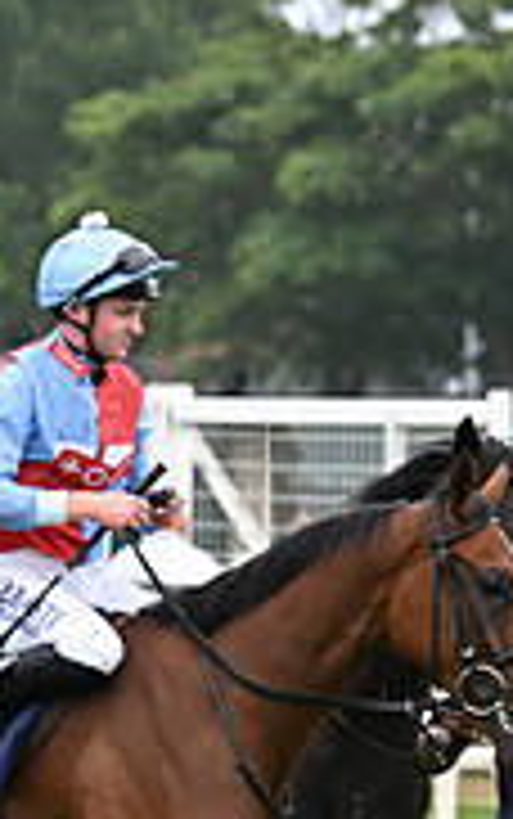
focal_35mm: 454
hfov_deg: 2.9
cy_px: 754
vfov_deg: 4.6
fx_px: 10140
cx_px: -729
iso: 640
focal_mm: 140
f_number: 5.6
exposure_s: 1/320
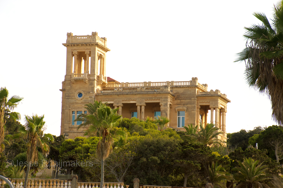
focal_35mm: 150
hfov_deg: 13.7
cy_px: 94
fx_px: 1178
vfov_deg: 9.1
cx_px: 142
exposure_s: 1/800
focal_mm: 100
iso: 200
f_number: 5.6
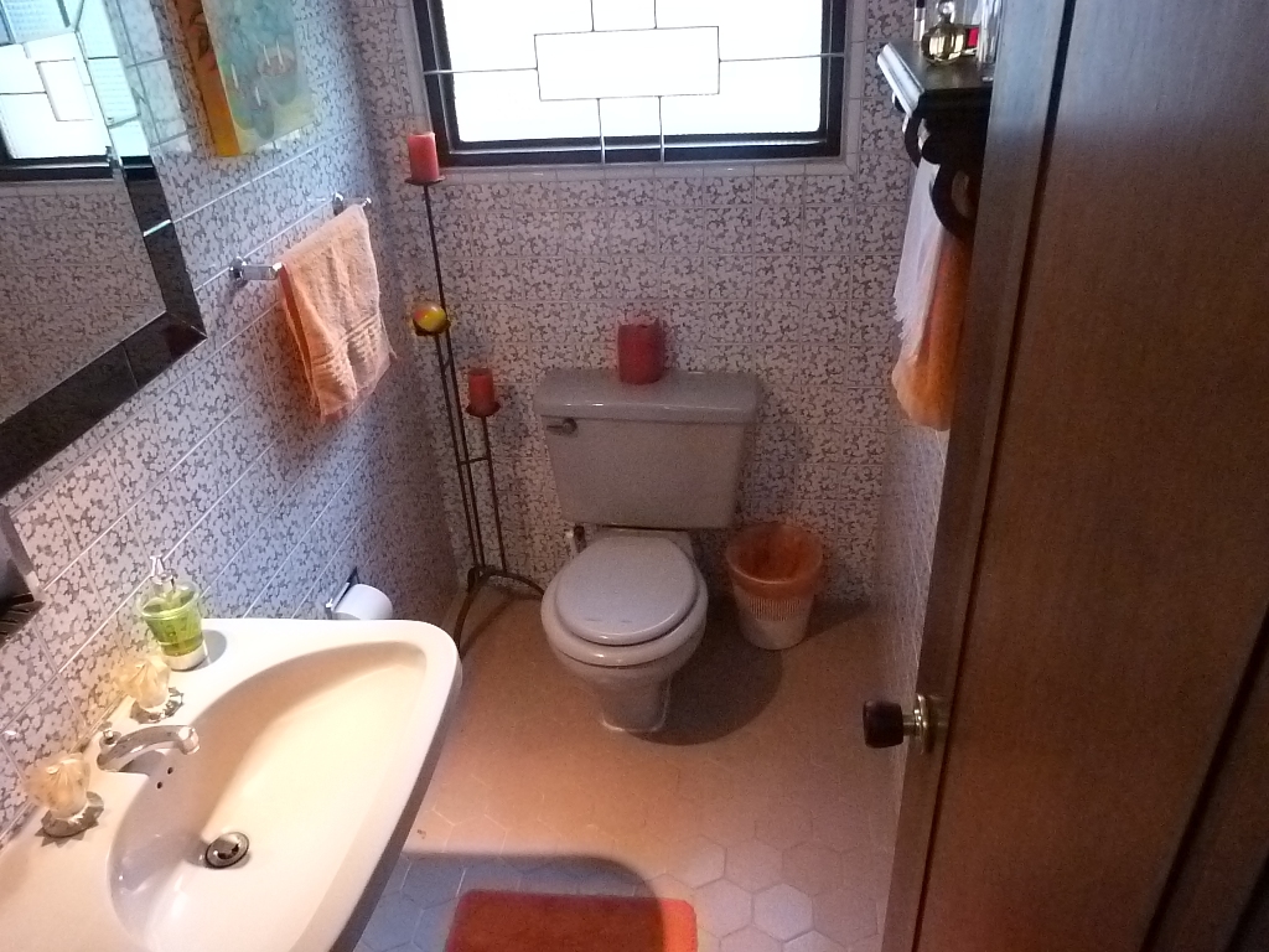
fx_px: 916
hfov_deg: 69.4
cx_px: 634
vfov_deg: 54.9
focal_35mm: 25
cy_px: 476
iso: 2000
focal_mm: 4.5
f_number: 2.8
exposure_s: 1/60
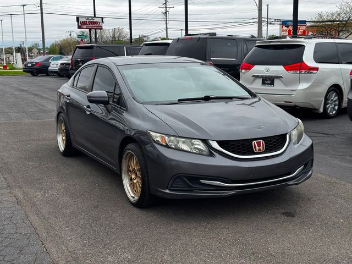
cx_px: 176
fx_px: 488
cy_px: 132
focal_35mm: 48
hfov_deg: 39.7
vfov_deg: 30.3
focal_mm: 6.76
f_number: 1.78
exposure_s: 1/876
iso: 64
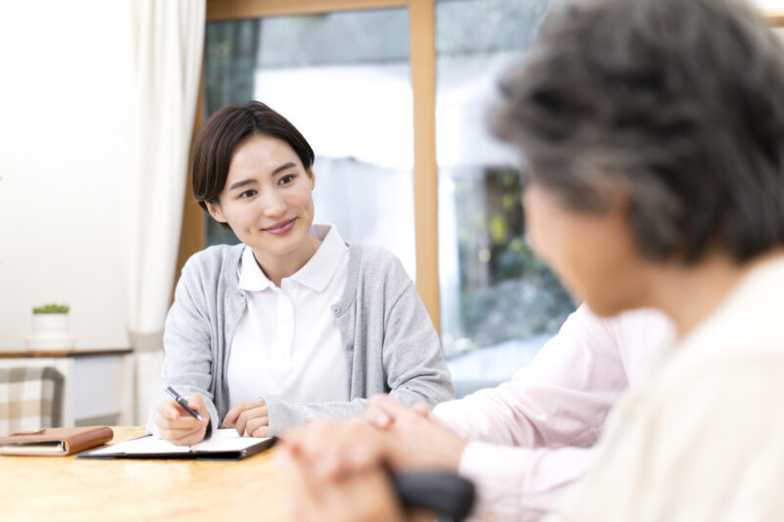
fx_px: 1089
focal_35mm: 50
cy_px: 261
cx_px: 392
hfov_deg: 39.6
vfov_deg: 27.0
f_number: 2.2
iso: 200
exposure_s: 1/125
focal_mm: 50
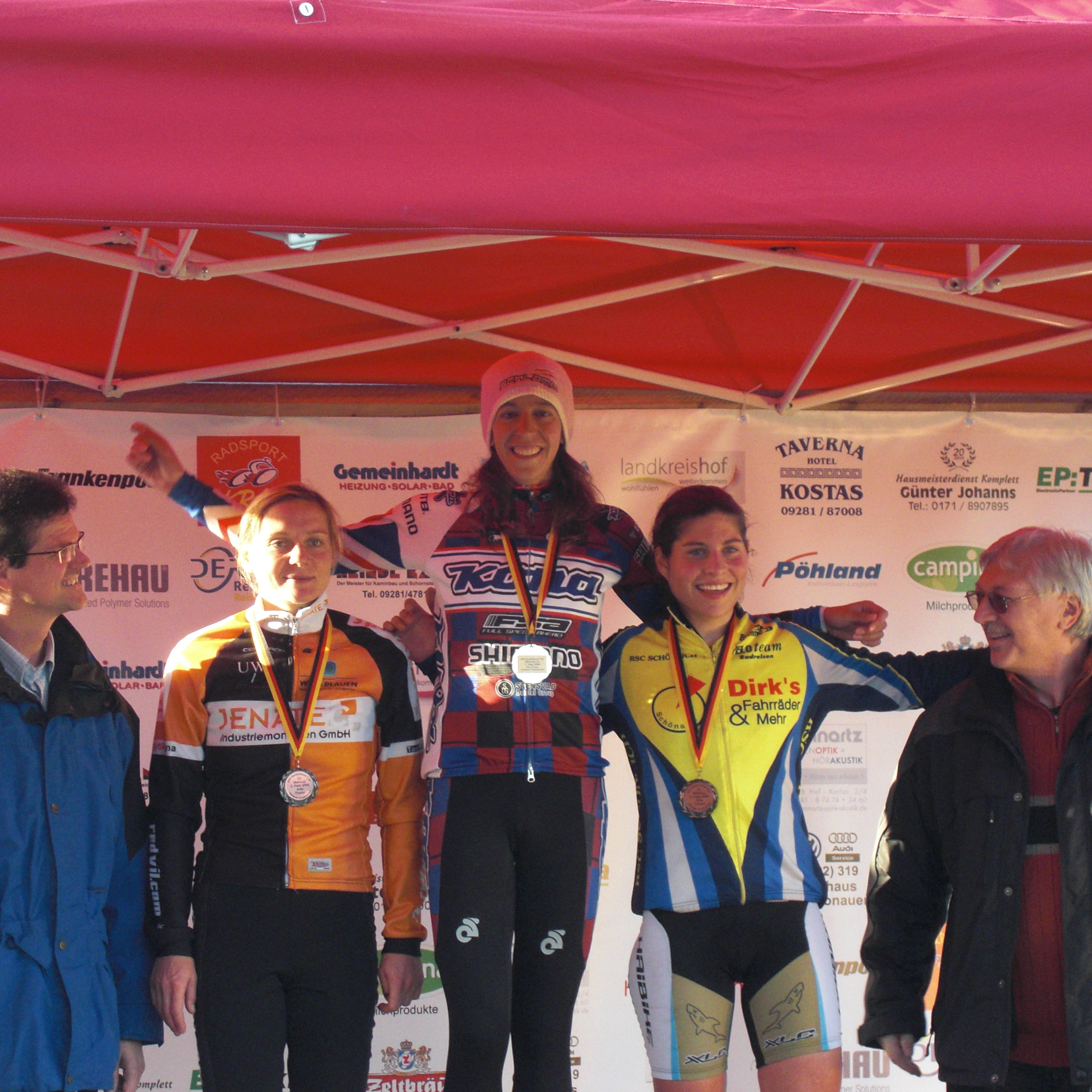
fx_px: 4747
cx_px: 502
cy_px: 544
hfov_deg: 13.1
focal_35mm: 133
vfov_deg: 13.1
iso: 200
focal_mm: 19.6
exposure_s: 1/80
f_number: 5.8
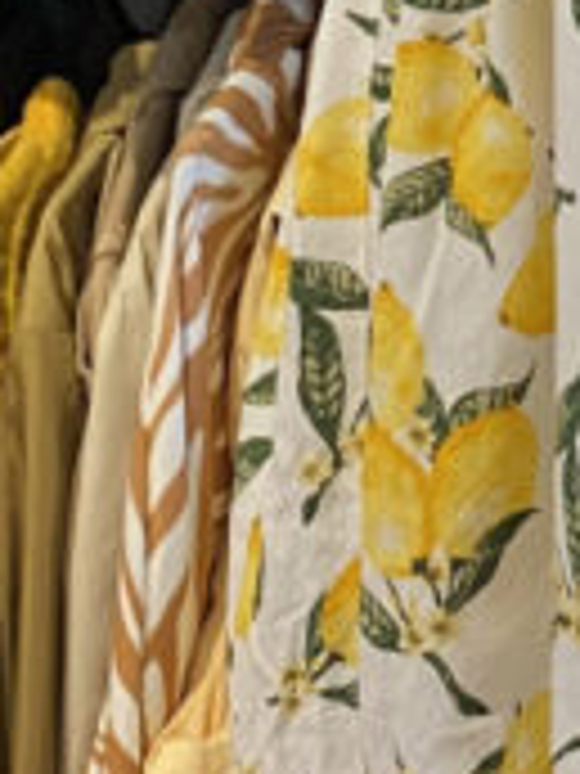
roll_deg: +1.1
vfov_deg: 18.5
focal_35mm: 101
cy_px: -146
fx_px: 2256
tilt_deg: -4.9
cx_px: 827
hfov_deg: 13.9
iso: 160
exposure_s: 1/50
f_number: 1.8
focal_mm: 4.25
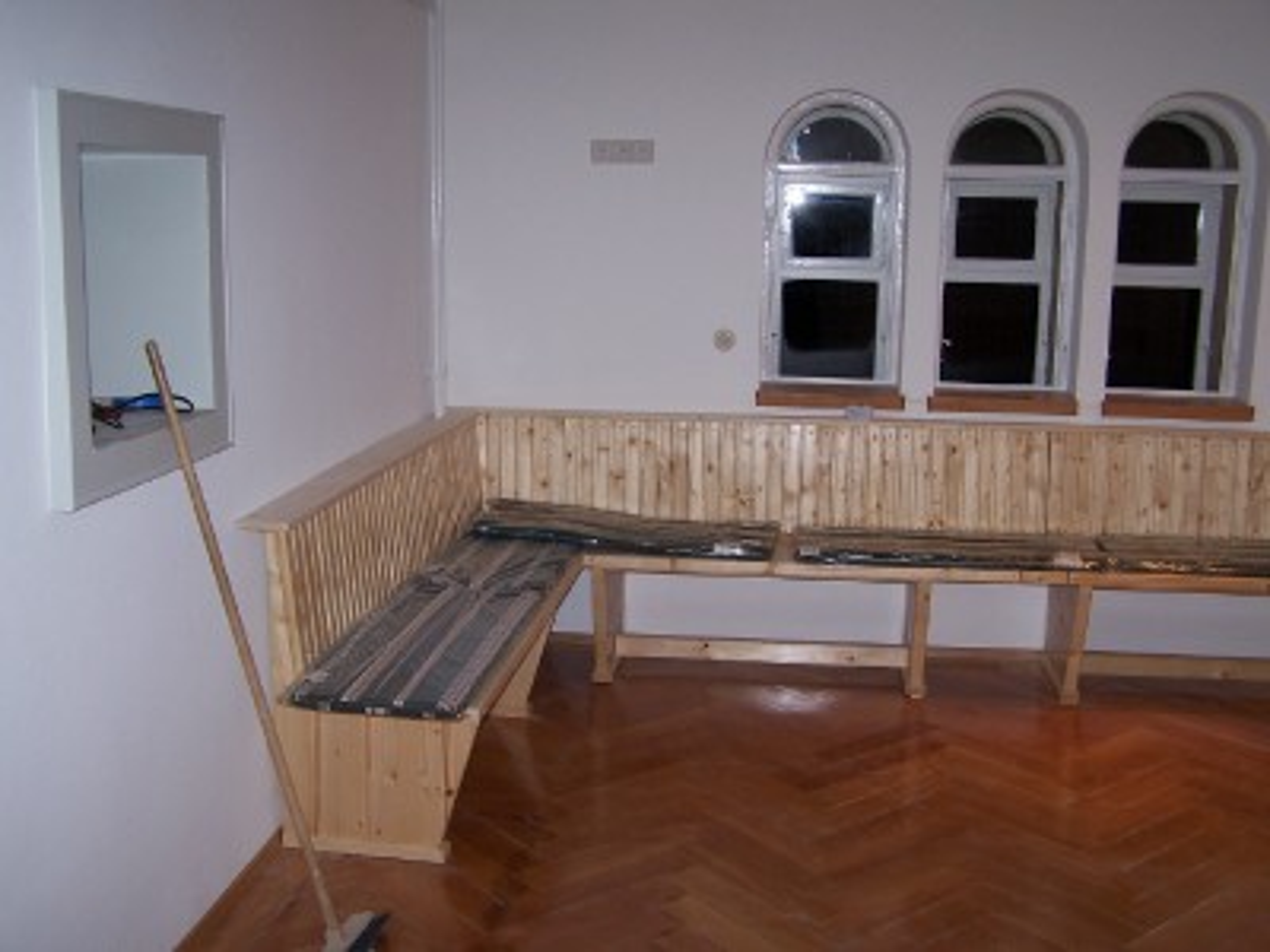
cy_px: 476
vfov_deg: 37.7
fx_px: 1394
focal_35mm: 38
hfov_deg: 49.0
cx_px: 635
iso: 80
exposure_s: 1/60
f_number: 3.2
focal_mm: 6.3
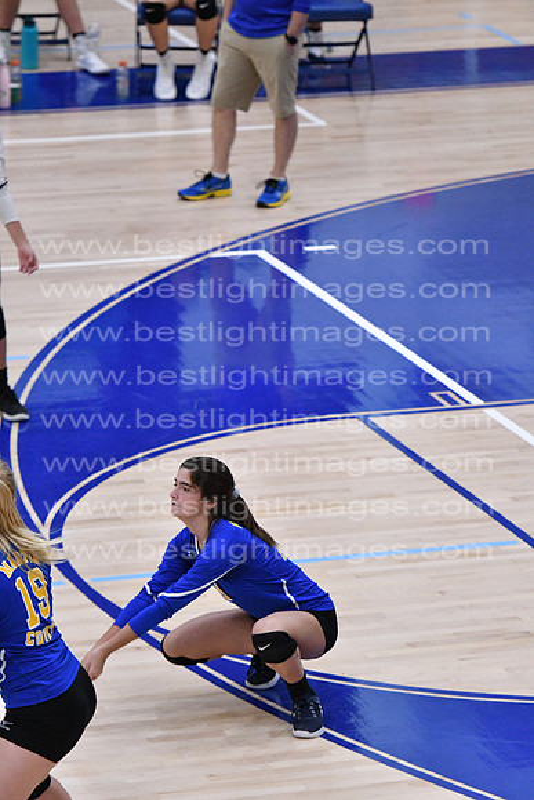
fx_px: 4836
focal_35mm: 218
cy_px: 400
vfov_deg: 9.5
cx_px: 267
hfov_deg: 6.3
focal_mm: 145
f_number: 3.2
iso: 6400
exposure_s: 1/1250
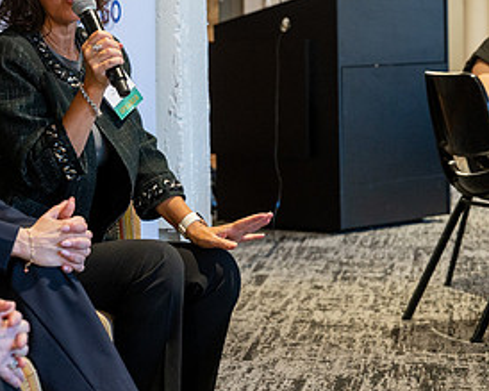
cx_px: -27
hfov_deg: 15.3
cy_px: 98
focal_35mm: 123
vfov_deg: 12.5
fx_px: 1779
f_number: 4
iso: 1600
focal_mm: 62
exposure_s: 1/50
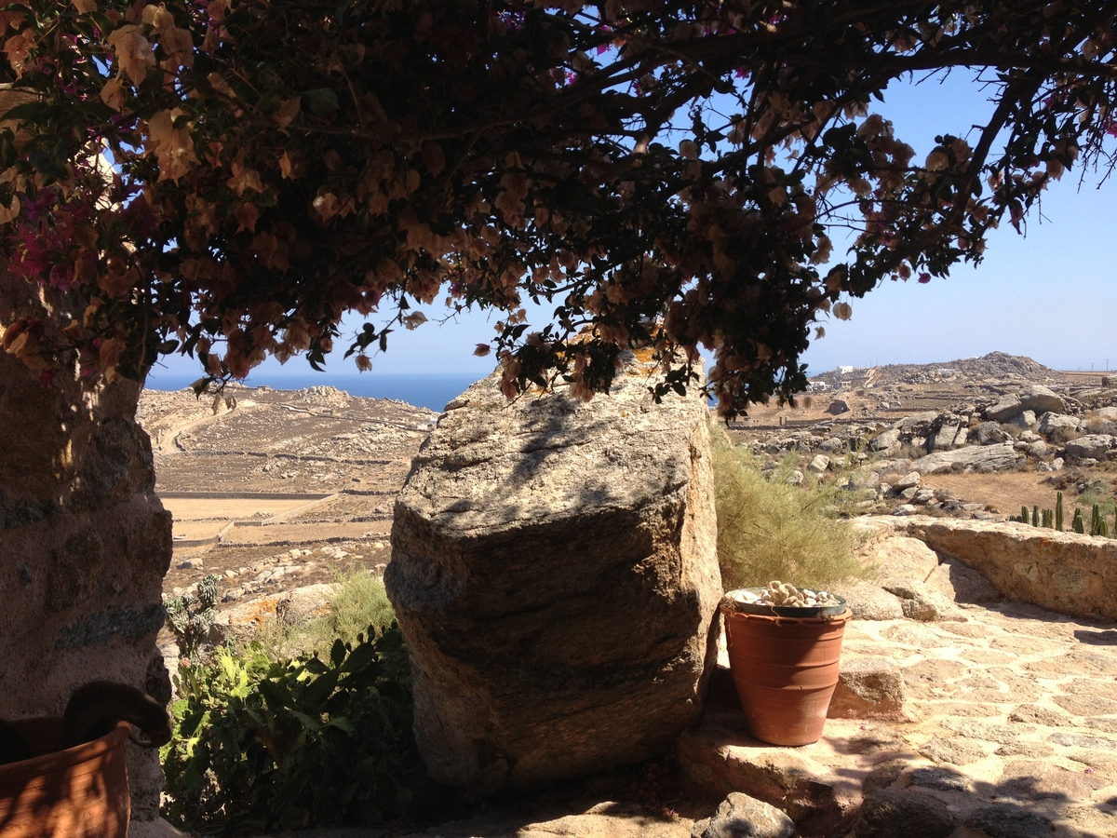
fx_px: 1129
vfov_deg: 40.7
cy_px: 419
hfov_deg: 52.6
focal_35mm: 35
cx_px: 558
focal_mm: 4.28
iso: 50
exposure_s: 1/1082
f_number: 2.4
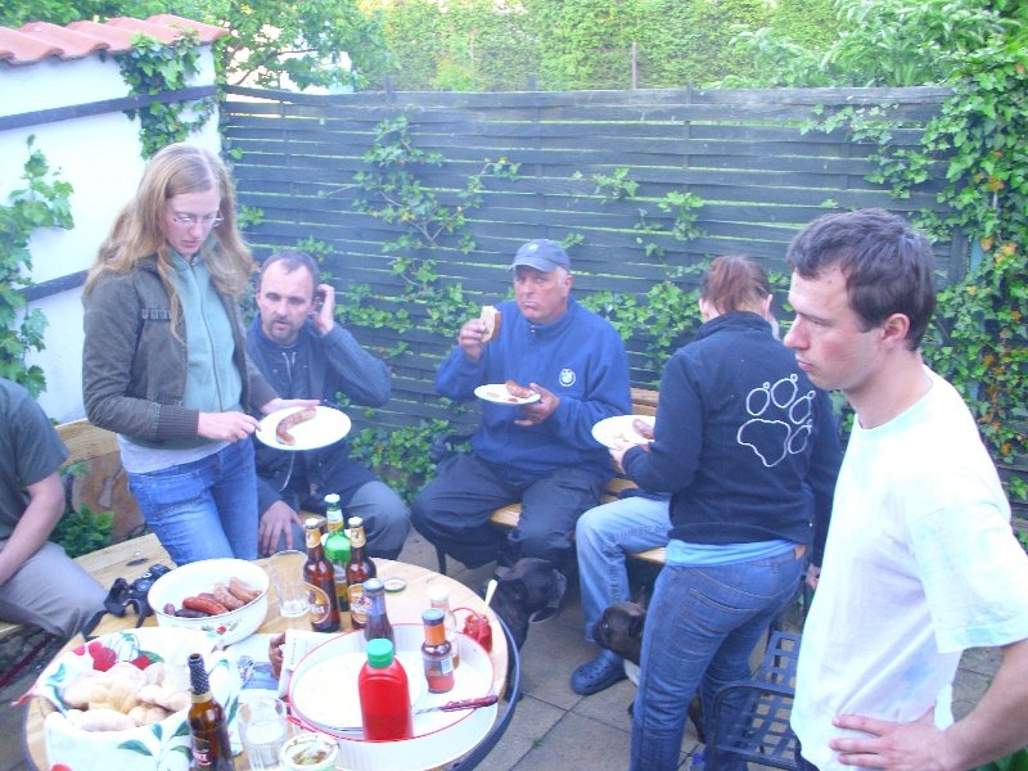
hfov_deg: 52.6
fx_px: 1039
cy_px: 386
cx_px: 514
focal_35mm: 35
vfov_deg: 40.7
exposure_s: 1/45
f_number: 3
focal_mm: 6.2
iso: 200
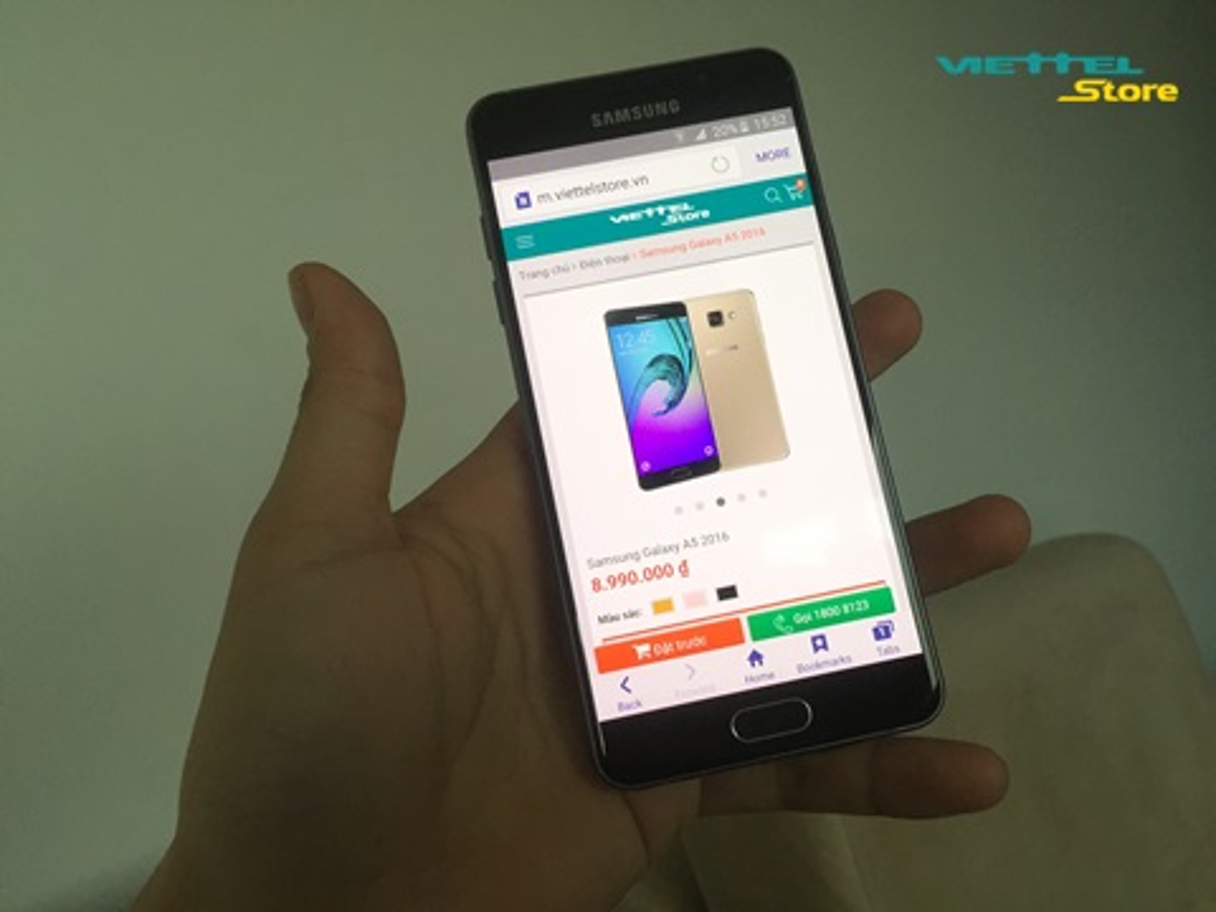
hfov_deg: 61.7
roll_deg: +8.4
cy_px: 456
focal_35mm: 29
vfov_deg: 48.2
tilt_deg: -3.1
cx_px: 608
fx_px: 1019
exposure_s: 1/30
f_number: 2.2
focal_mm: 4.15
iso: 32
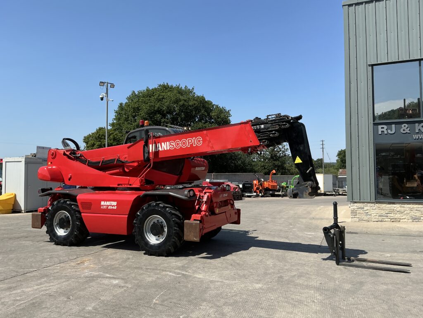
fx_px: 342
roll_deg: -0.3
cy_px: 159
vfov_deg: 49.7
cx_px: 212
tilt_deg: +2.3
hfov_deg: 63.4
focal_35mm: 28
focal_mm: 3
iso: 25
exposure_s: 1/1912
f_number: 1.8
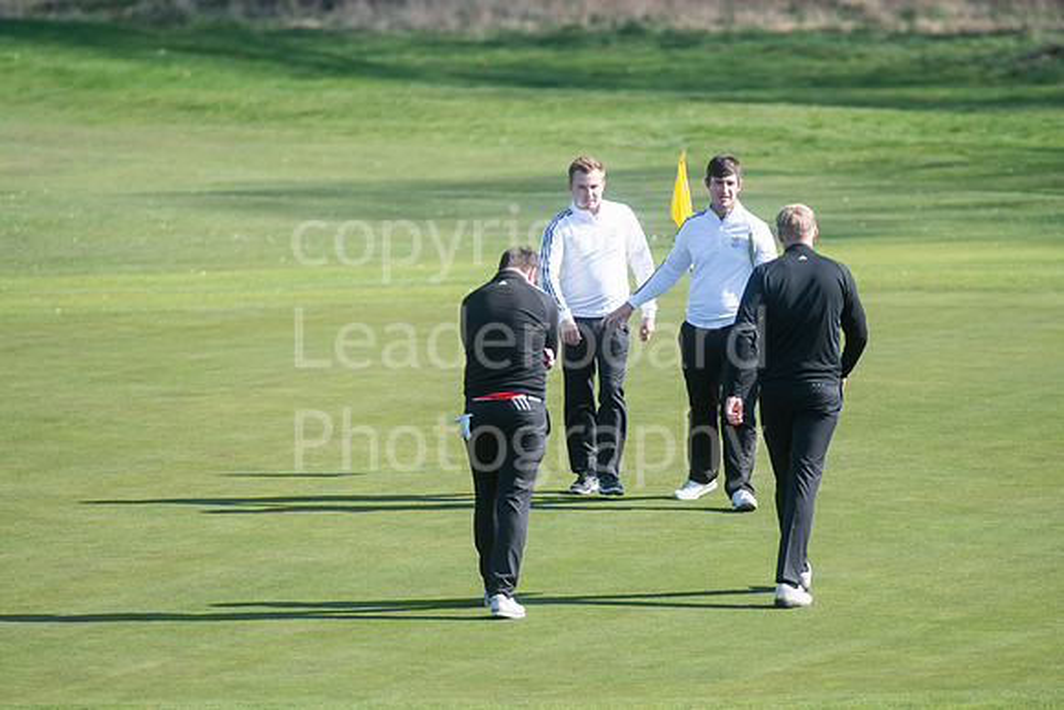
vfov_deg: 3.1
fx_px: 13302
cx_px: 532
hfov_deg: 4.6
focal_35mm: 450
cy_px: 355
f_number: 4.5
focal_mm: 300
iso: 400
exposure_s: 1/2000
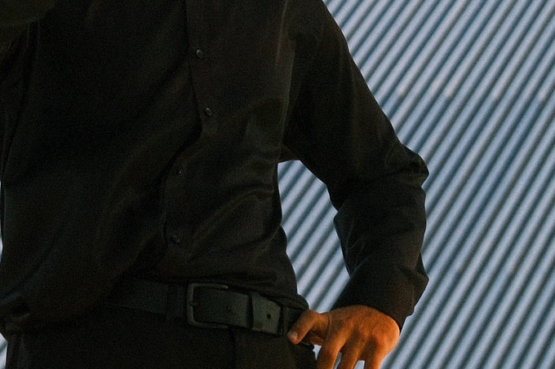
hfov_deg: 10.0
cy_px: -256
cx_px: -190
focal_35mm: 202
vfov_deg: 6.7
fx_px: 3113
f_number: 2.8
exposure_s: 1/125
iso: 640
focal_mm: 29.2
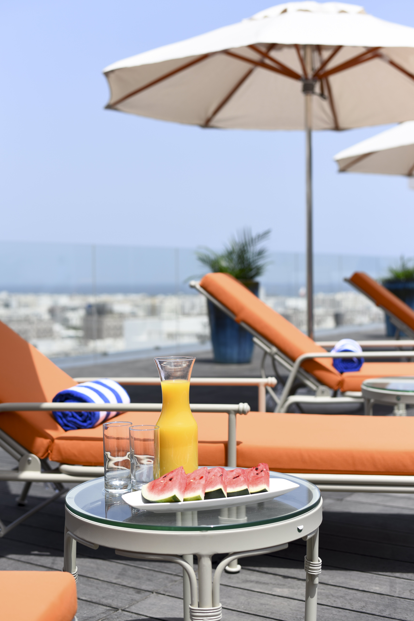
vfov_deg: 39.6
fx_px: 862
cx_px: 207
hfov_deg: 27.0
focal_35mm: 50
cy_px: 310
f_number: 3.5
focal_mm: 50
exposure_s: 1/2000
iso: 100
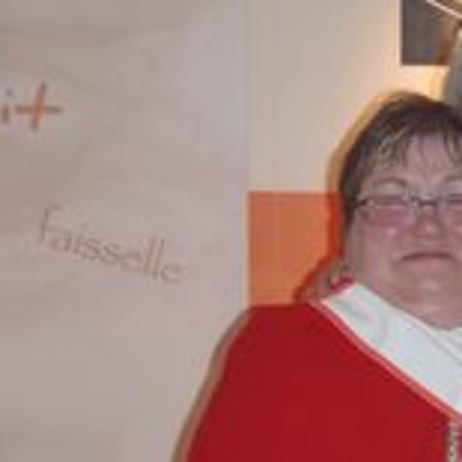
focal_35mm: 128
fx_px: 1933
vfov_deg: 13.5
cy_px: 399
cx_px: 545
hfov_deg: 13.3
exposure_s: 1/60
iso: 320
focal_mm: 10
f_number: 5.1
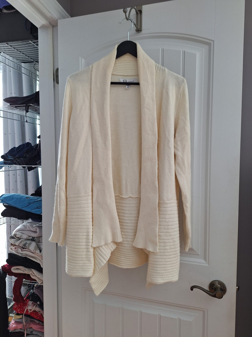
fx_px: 223
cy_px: 168
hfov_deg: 58.9
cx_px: 126
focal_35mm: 23
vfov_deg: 73.9
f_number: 1.8
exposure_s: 1/40
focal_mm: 5.54
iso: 80
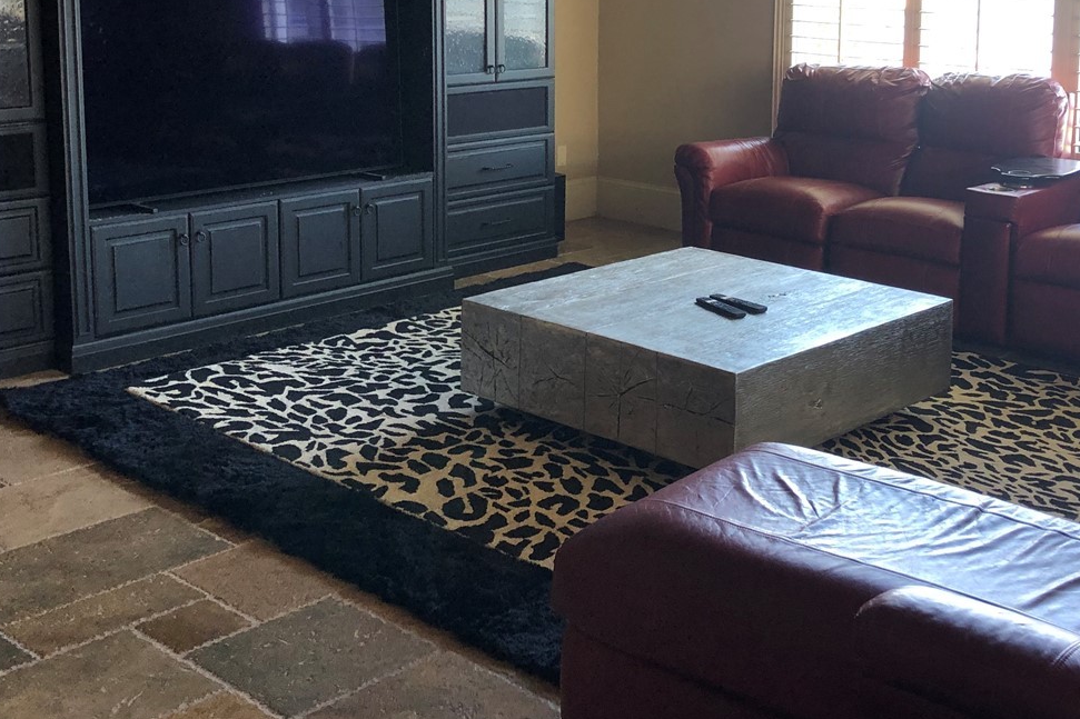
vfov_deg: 27.6
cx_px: 662
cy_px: 171
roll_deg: -0.5
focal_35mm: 48
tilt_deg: -11.7
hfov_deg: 40.9
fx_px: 1440
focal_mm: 3.99
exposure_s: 1/30
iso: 20
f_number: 1.8
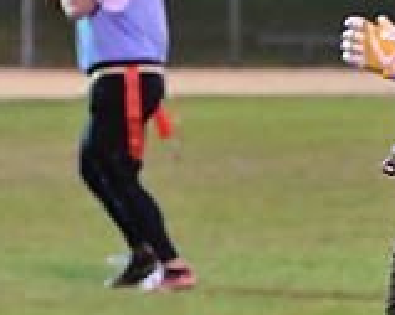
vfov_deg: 2.9
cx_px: -89
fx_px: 6274
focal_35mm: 537
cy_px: 123
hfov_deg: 3.6
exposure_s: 1/500
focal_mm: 105
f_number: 4
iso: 6400
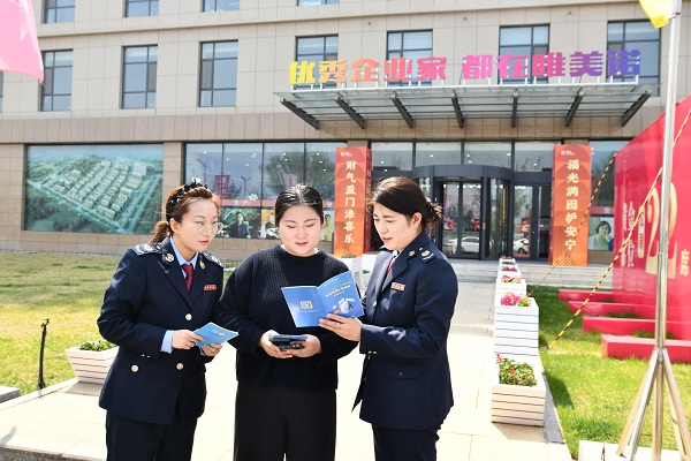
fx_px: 614
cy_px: 230
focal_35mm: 32
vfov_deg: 41.1
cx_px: 346
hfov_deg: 58.7
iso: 500
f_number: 9
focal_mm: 32
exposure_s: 1/320
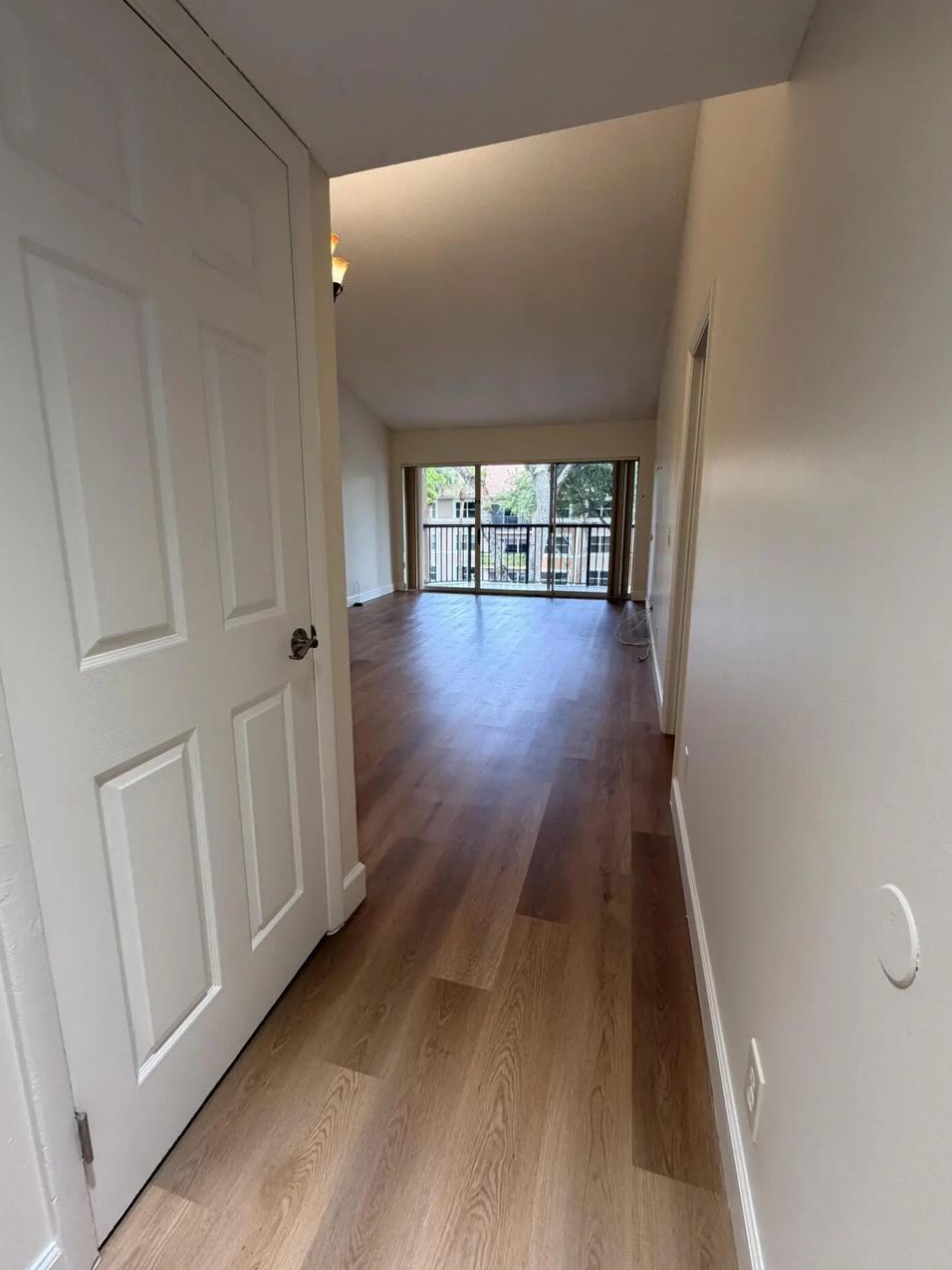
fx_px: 550
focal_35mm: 15
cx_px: 464
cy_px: 626
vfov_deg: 98.2
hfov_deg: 81.7
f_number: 2.2
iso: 160
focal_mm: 2.22
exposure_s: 1/60
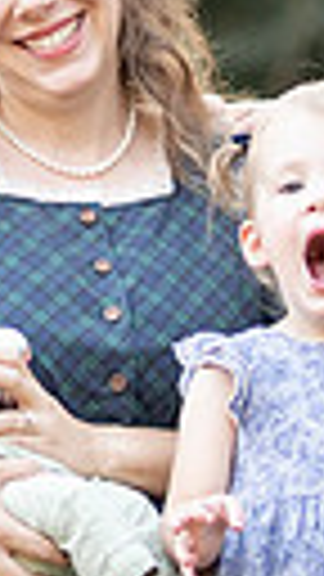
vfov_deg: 4.5
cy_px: 244
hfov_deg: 2.5
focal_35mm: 481
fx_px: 7346
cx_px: 388
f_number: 2
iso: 640
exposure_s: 1/1000
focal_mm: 85
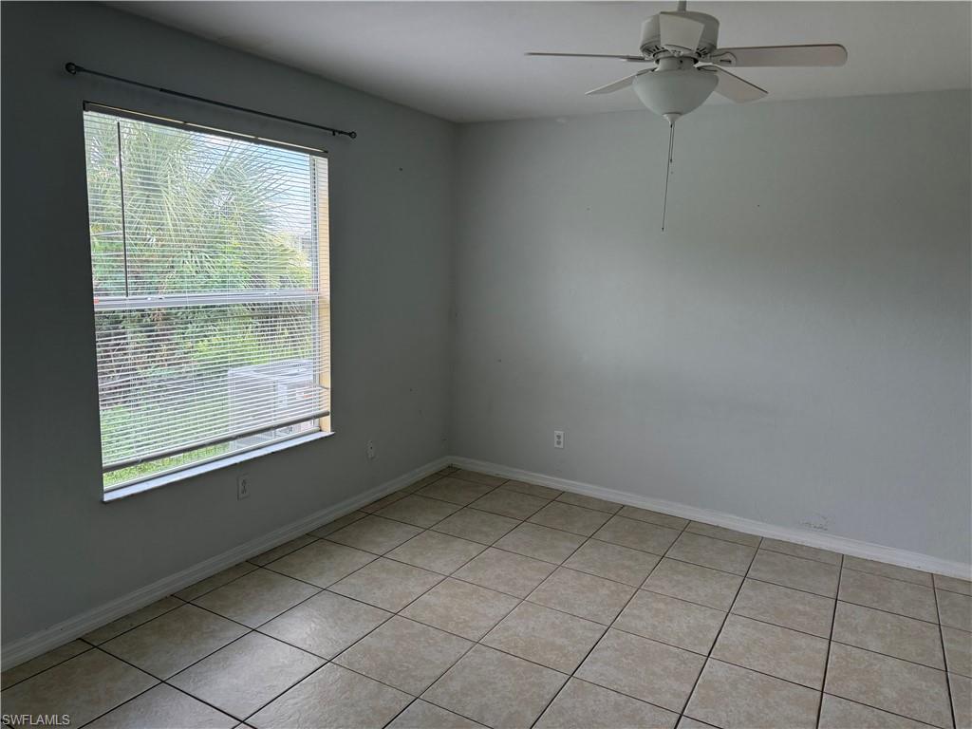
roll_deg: -2.1
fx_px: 674
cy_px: 364
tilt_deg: -8.0
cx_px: 486
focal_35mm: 24
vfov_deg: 56.8
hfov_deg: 71.6
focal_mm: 6.76
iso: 160
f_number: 1.78
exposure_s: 1/235
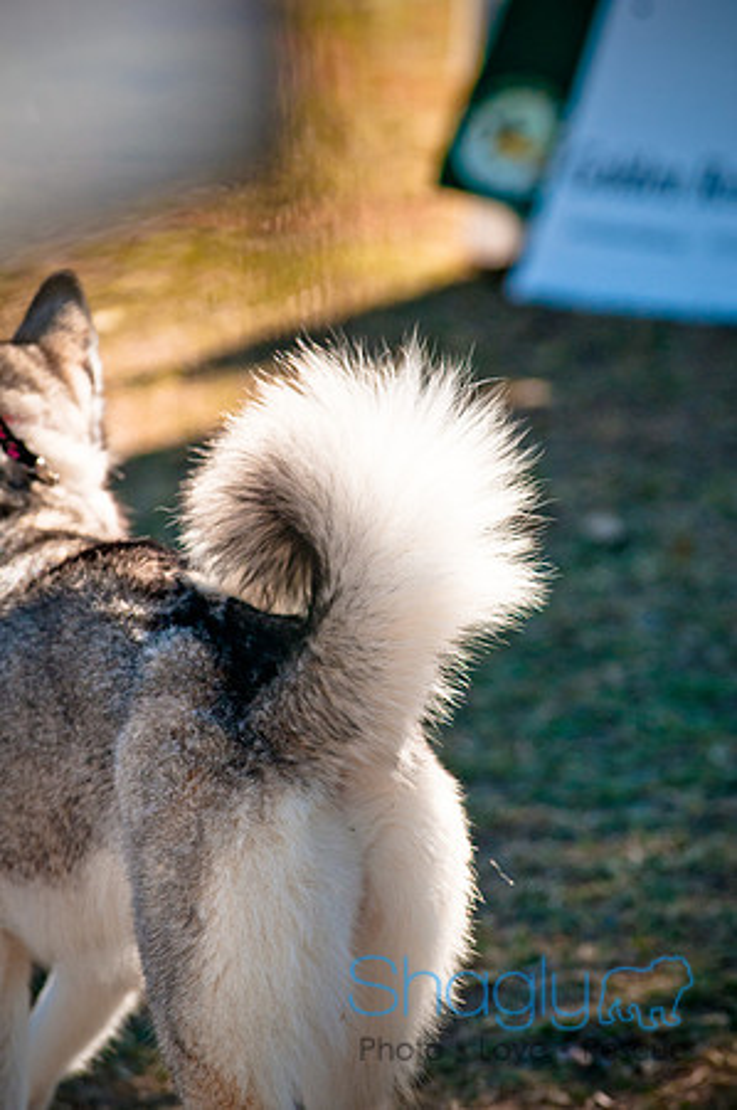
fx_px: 9233
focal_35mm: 300
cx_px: 368
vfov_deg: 6.9
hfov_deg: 4.6
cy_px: 555
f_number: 5.6
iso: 400
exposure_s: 1/1000
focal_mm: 200
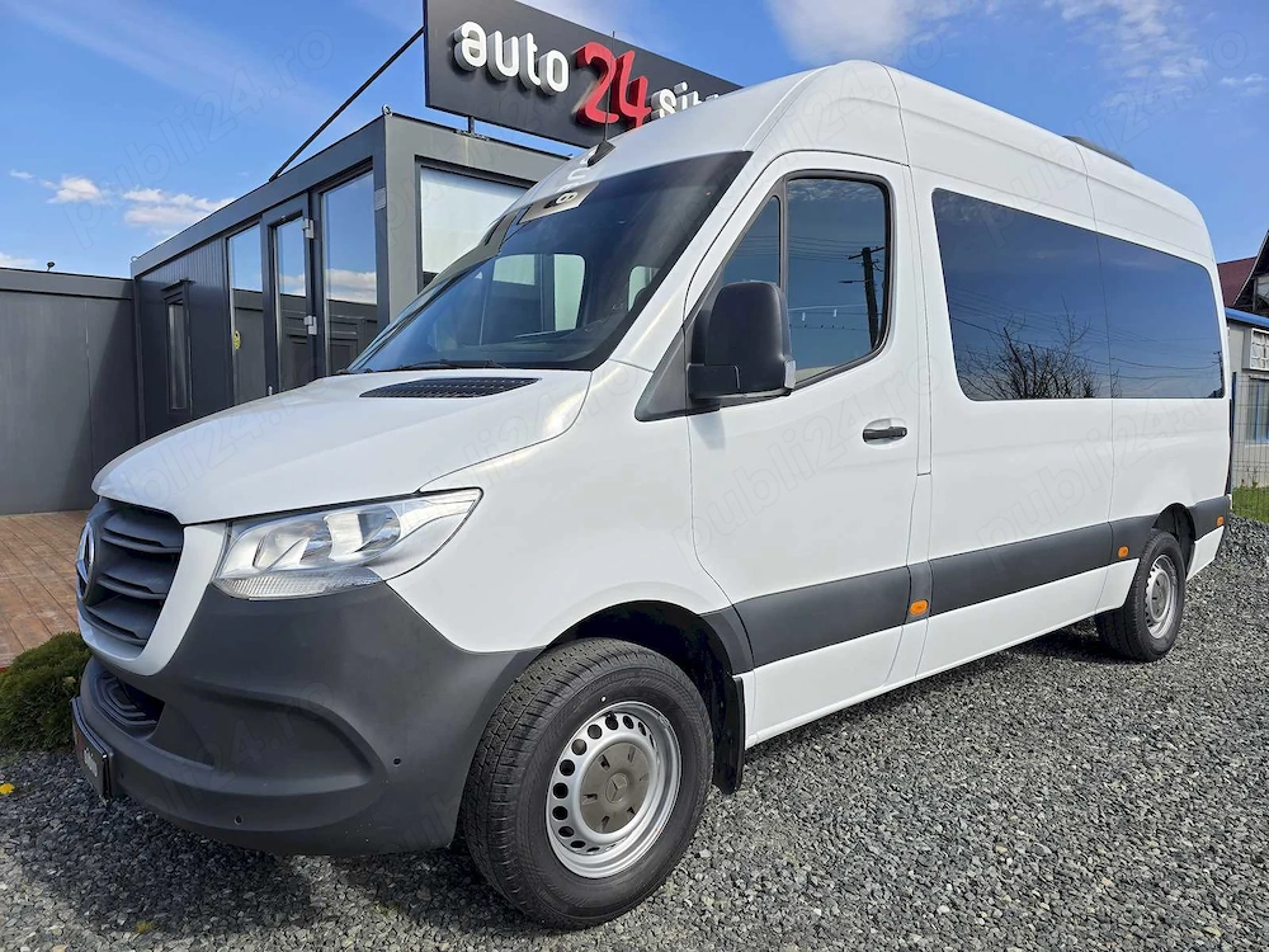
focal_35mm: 23
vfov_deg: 58.9
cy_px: 476
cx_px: 634
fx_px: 843
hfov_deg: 73.9
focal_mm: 6.3
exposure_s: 1/599
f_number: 1.7
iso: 12
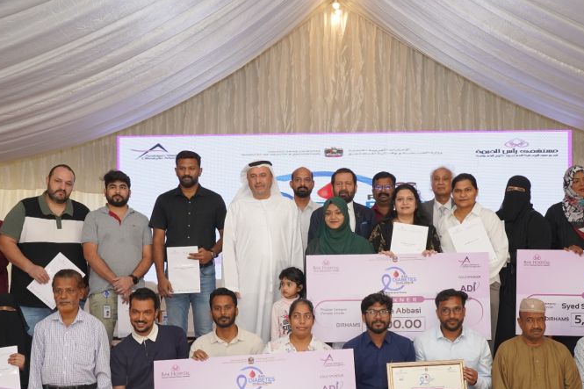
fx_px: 778
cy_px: 272
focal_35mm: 48
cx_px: 307
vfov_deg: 27.8
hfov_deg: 41.1
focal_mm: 29
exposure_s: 1/160
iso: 2500
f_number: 10
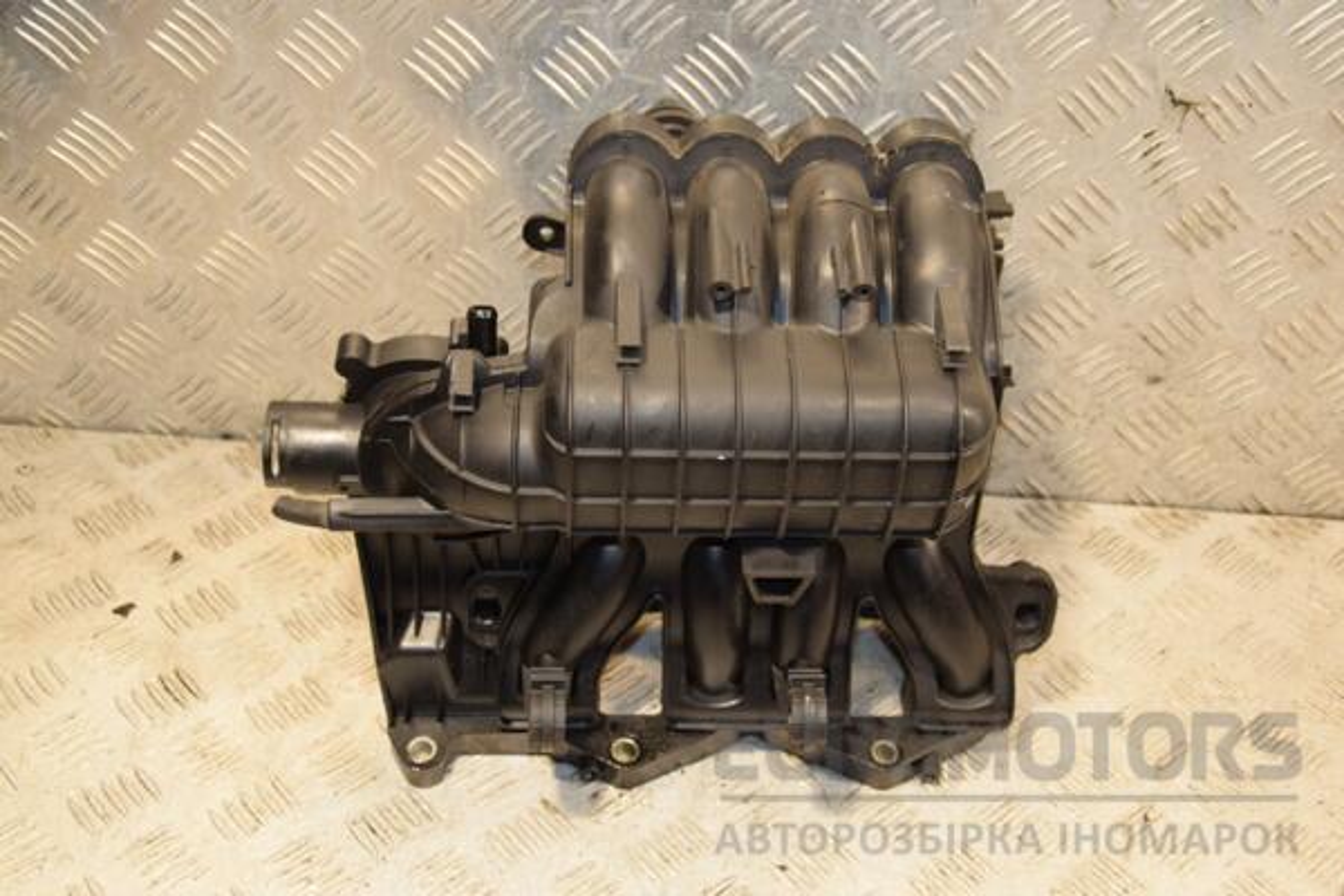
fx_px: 1792
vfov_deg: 28.1
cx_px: 672
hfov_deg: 41.1
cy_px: 448
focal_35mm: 48
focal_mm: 32
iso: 800
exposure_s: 1/125
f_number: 5
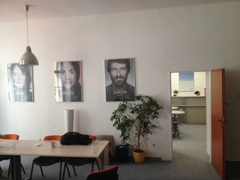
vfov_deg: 40.7
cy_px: 90
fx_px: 243
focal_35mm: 35
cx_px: 120
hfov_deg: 52.6
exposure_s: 1/20
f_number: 2.4
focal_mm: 4.28
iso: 125
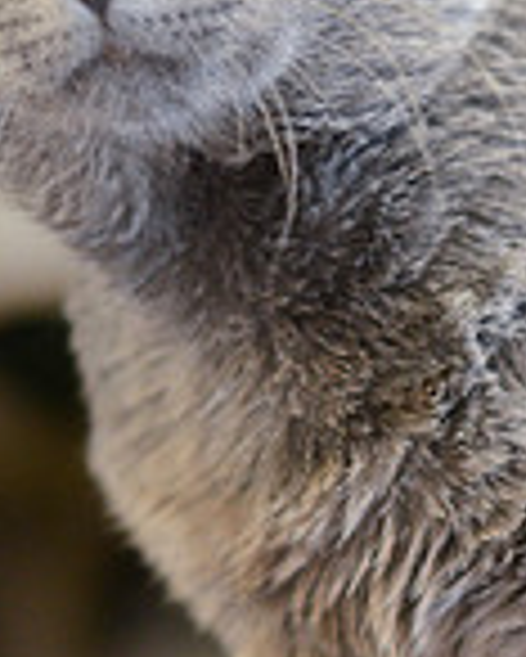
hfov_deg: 7.1
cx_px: 414
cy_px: 612
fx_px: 4218
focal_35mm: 217
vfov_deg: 8.9
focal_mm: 50
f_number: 2.2
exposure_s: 1/200
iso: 1600
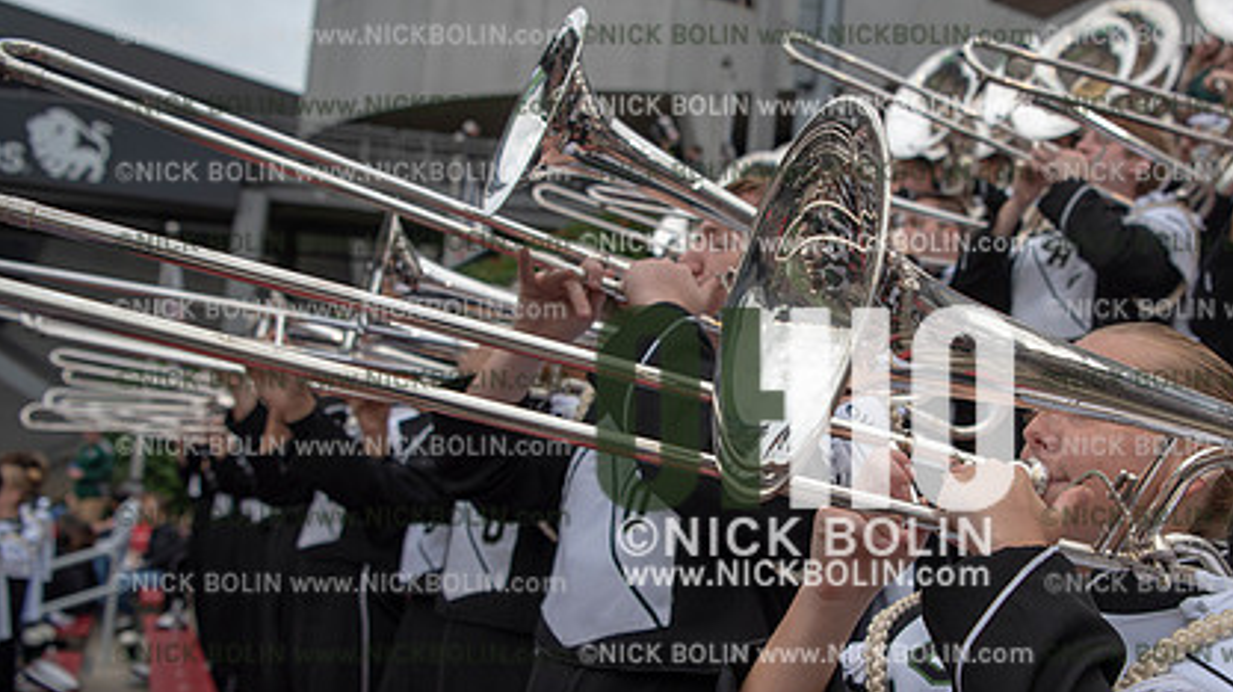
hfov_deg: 55.7
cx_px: 804
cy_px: 448
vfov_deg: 33.4
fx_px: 1144
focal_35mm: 35
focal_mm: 24
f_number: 3.5
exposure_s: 1/1000
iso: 250
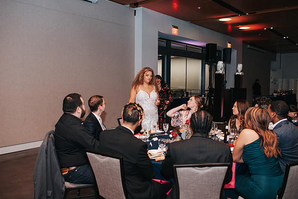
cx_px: 150
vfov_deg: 36.9
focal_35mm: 36
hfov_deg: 53.1
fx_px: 298
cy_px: 101
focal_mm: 35
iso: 1000
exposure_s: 1/200
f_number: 2.8
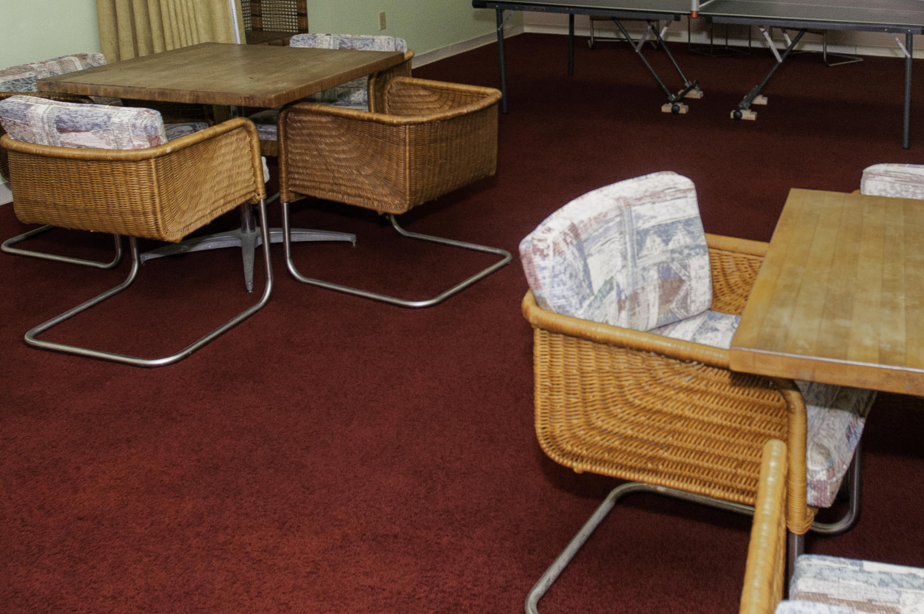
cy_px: 106
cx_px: 674
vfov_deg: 34.5
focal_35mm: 37
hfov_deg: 50.2
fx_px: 948
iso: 200
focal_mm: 14
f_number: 4
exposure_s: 1/60
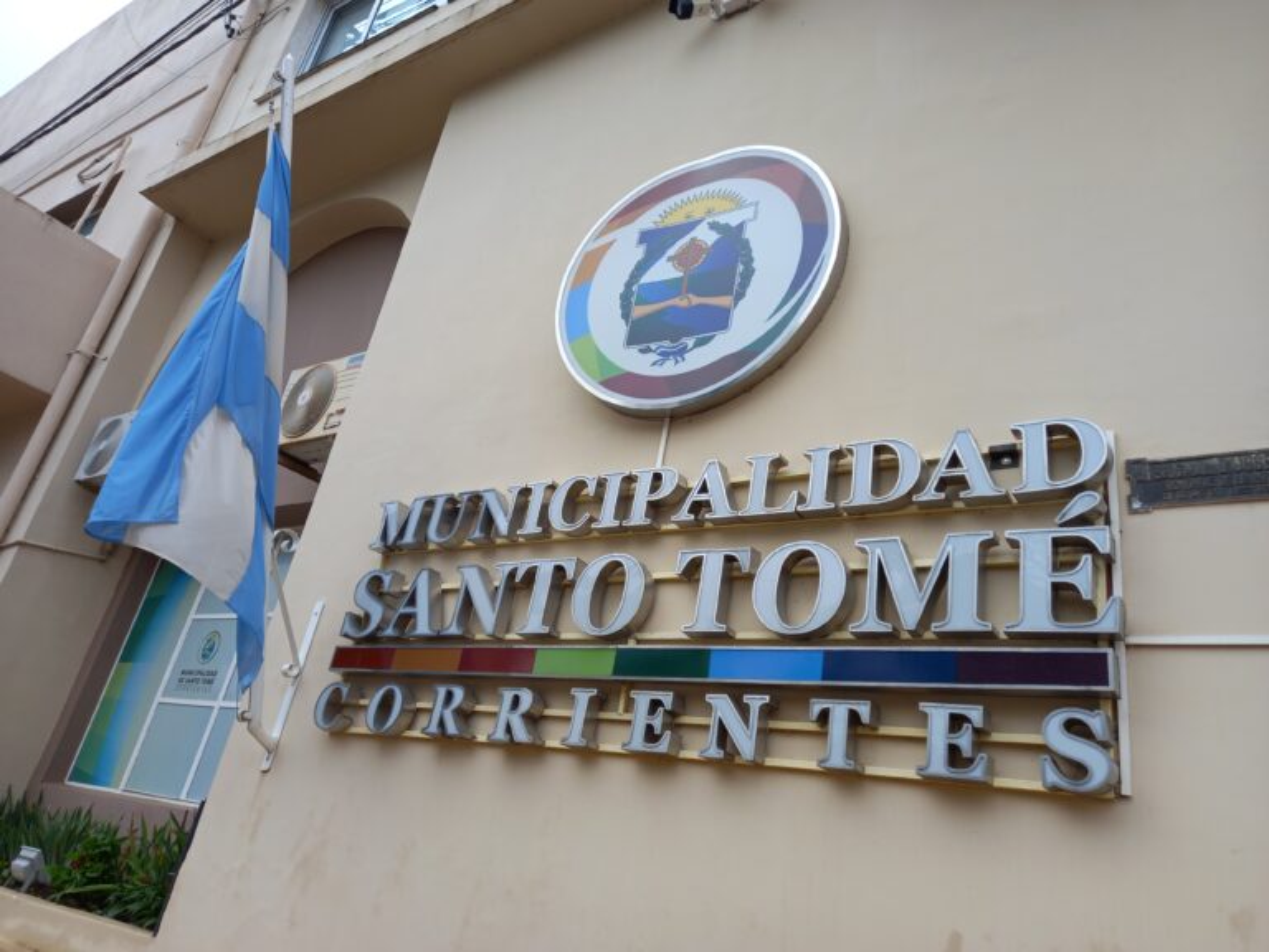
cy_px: 476
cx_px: 634
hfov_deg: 69.4
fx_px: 916
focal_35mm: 25
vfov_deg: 54.9
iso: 25
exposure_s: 1/413
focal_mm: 4.6
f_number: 2
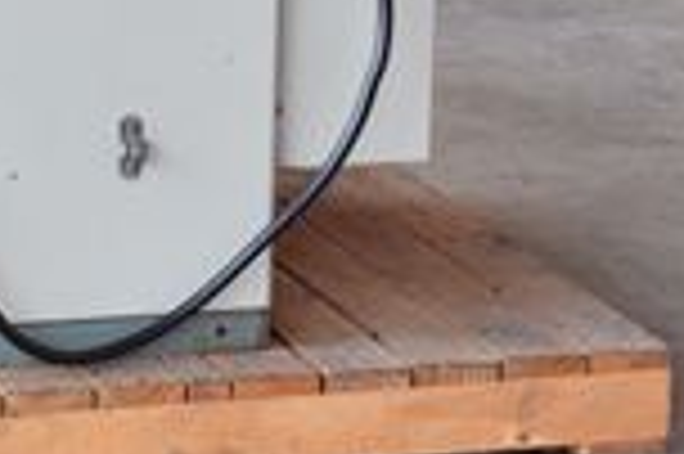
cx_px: 63
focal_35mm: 272
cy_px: -220
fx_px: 5156
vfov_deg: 5.0
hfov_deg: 7.6
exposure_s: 1/640
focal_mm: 55
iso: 1250
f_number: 6.3
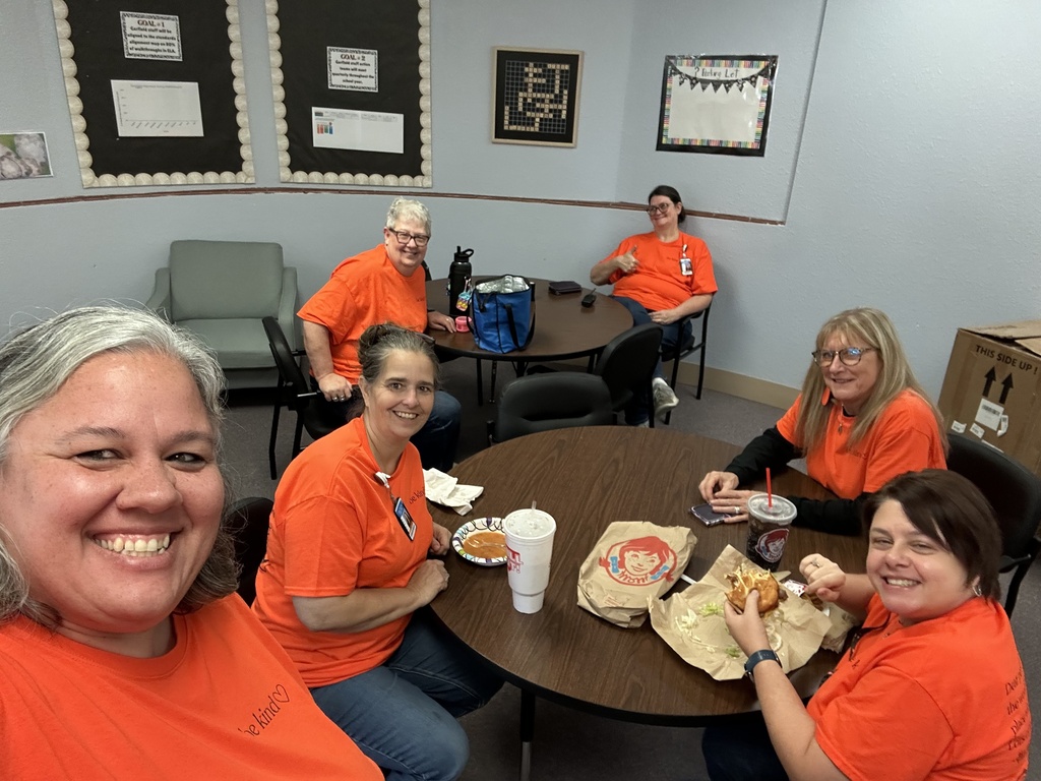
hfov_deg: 73.9
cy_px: 390
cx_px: 520
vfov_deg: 58.9
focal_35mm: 23
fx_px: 692
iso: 125
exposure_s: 1/60
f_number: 1.9
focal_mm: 2.69
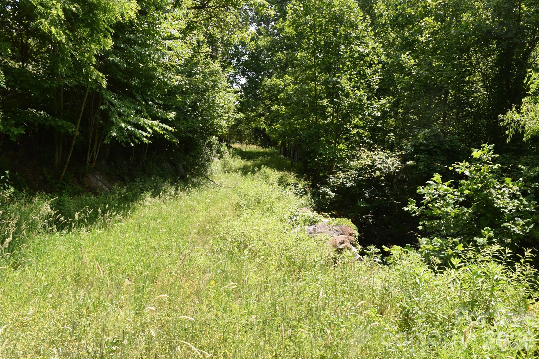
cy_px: 180
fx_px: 404
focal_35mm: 27
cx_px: 270
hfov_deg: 67.4
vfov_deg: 47.9
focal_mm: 18
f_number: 8
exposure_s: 1/250
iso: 250
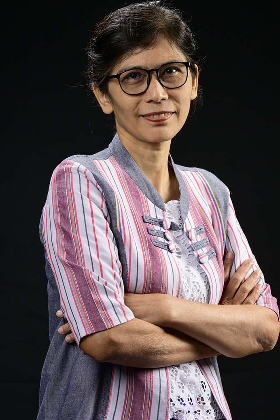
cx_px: 182
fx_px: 1376
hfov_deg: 11.6
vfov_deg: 17.3
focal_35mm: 118
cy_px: 252
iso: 400
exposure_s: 1/200
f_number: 8
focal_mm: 85
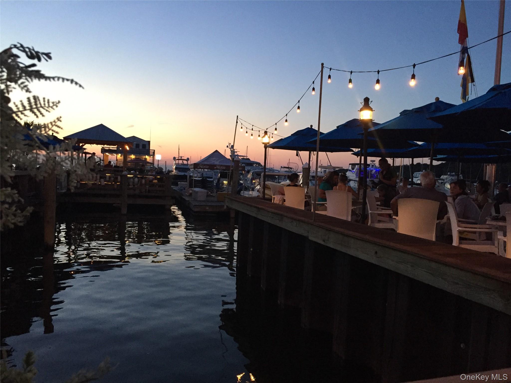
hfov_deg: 61.7
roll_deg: -3.0
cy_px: 192
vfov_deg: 48.2
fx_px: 428
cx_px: 256
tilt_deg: -2.8
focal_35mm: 29
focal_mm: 4.15
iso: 160
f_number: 2.2
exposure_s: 1/30
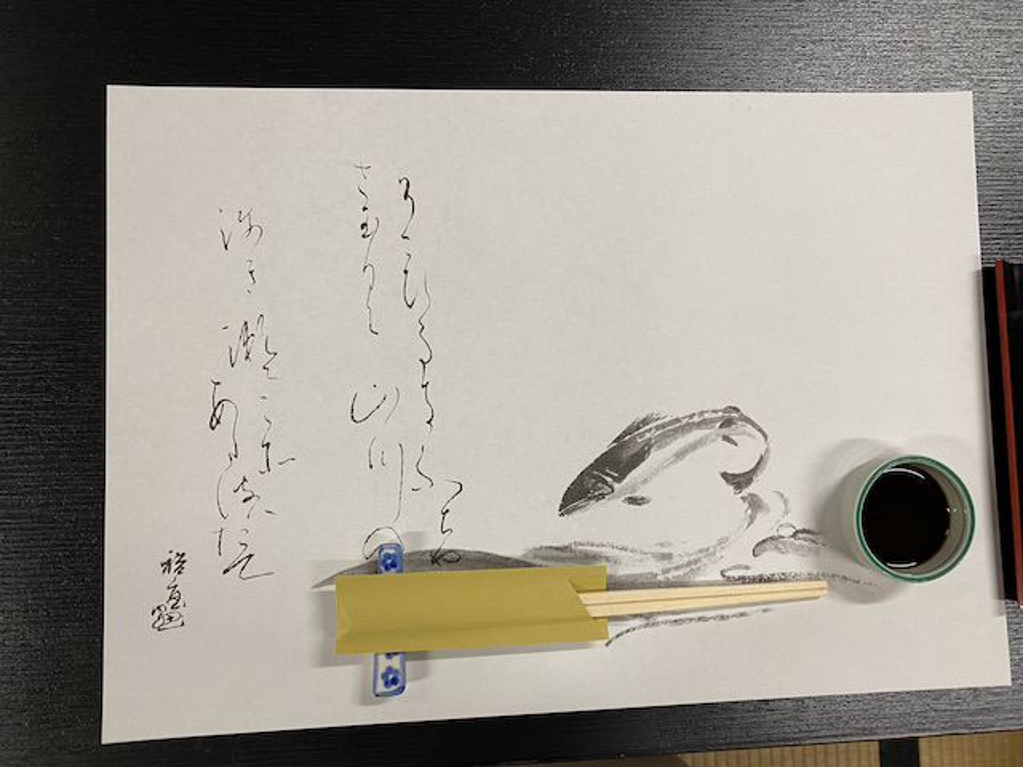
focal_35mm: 26
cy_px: 384
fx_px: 768
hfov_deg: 67.3
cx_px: 512
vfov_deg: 53.1
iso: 100
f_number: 1.8
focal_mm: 4.25
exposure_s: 1/60
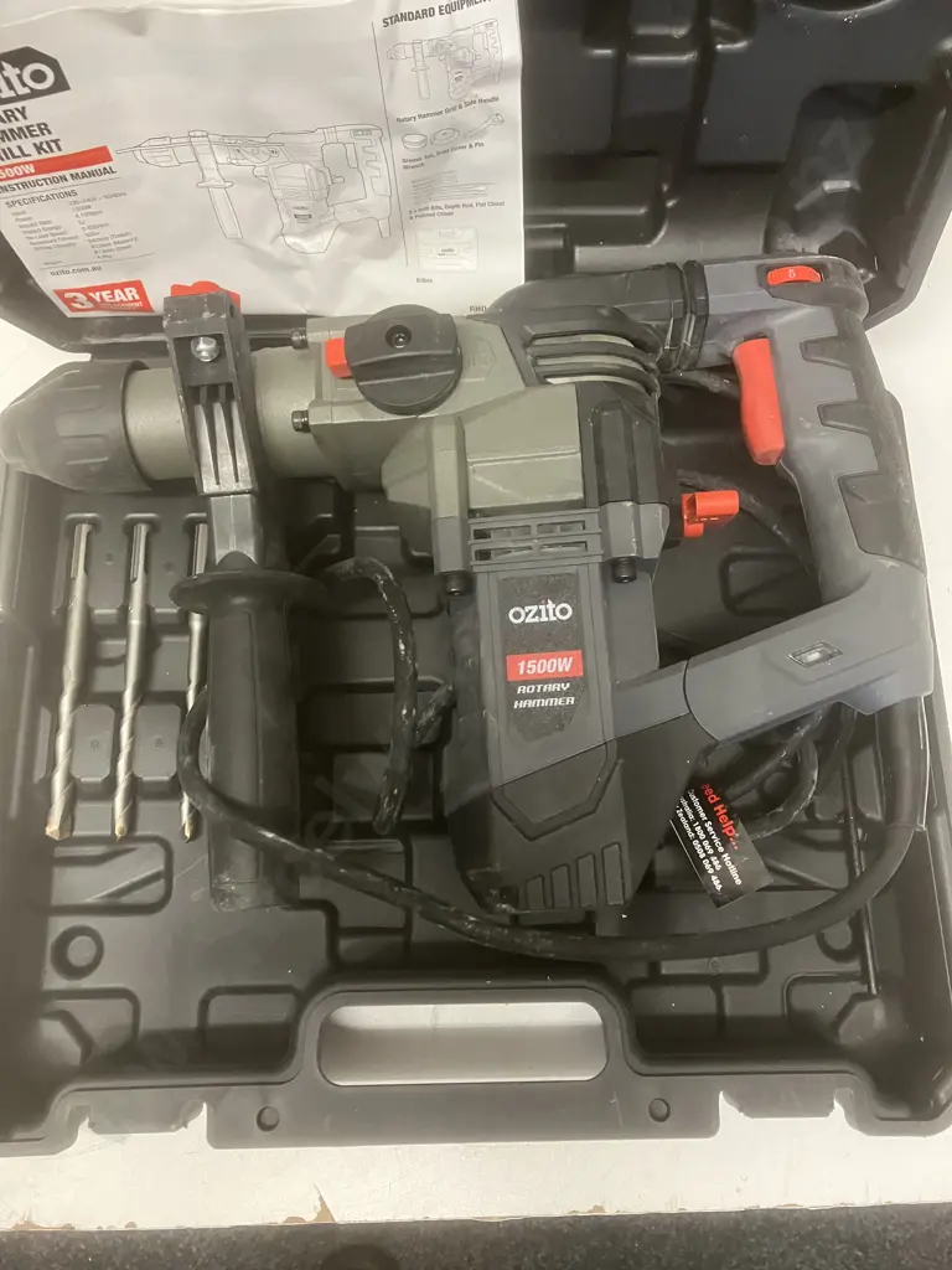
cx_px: 476
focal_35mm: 28
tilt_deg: -71.6
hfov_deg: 49.7
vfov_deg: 63.4
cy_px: 635
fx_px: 1027
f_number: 1.8
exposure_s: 1/50
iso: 250
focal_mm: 3.99
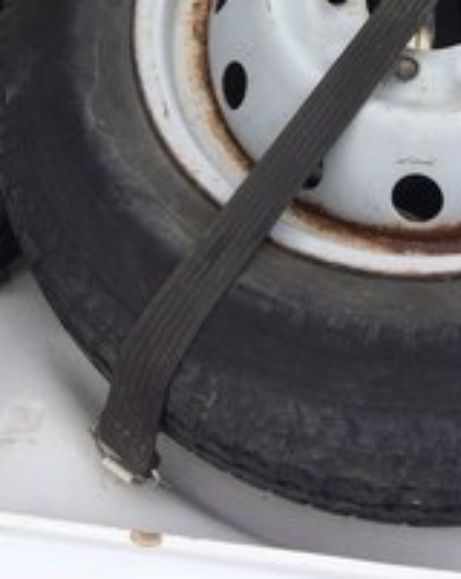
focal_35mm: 70
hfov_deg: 21.4
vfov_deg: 24.8
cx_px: 398
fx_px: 1197
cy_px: -98
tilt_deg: -45.7
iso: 32
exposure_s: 1/311
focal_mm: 4.15
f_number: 2.2
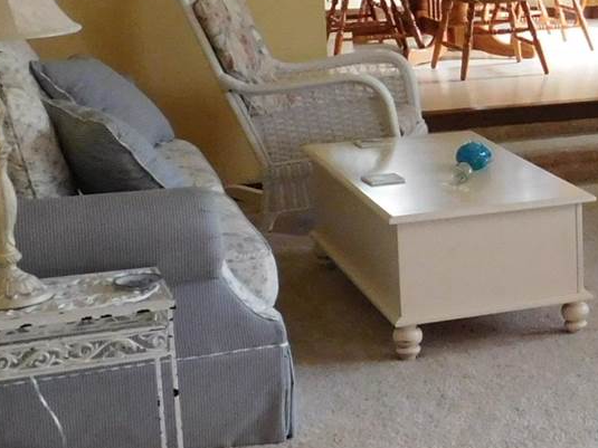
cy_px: 161
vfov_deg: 16.7
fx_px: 1520
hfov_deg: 20.4
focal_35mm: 88
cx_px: 773
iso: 400
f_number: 3
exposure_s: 1/20
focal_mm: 4
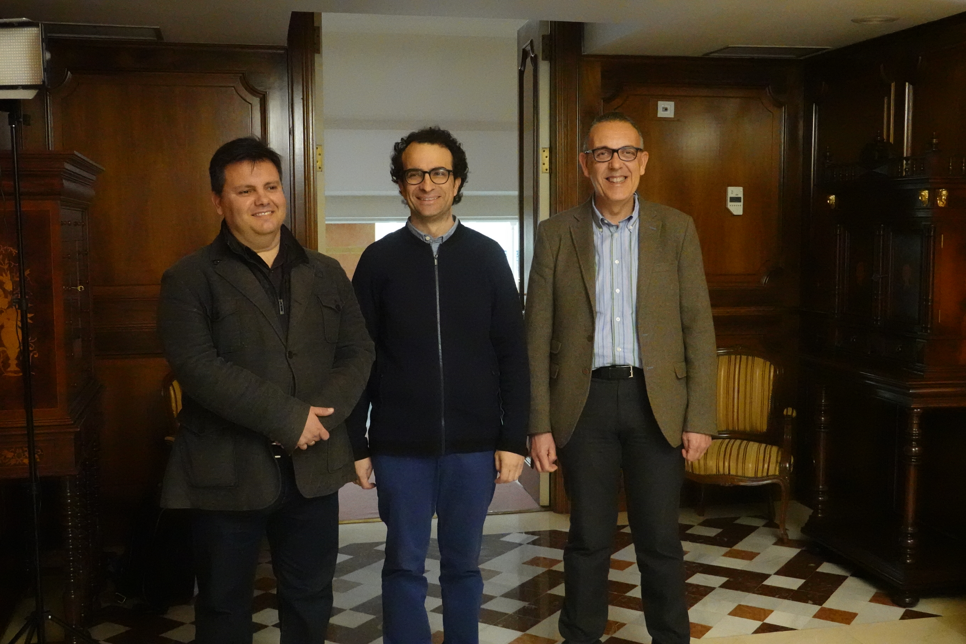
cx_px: 483
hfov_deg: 48.5
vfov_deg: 33.4
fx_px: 1073
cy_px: 322
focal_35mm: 40
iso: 6400
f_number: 4
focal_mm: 14.99
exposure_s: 1/400
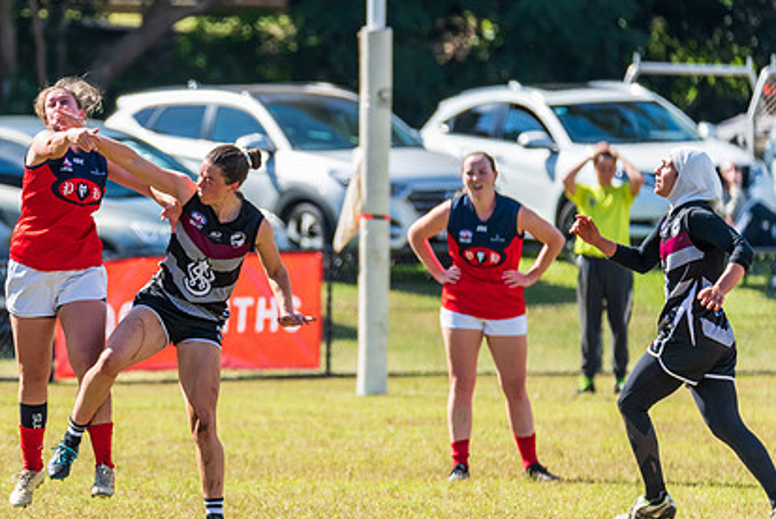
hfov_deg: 4.0
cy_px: 196
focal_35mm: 515
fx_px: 11109
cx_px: 216
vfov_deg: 2.7
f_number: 6.3
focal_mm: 350
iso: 800
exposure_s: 1/2000
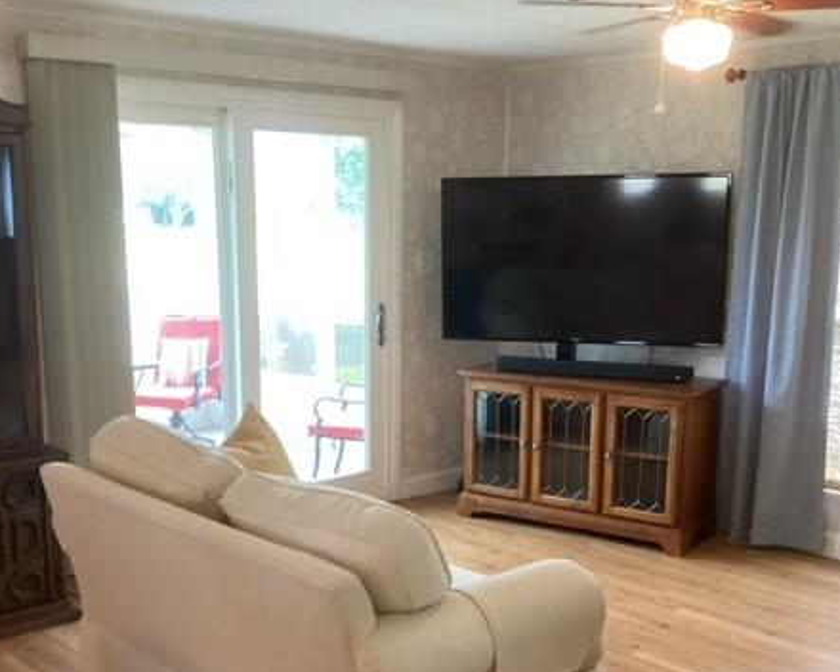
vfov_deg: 33.8
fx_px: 1094
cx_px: 410
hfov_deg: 42.0
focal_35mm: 44
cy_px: 452
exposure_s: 1/60
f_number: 2.4
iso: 160
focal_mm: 3.3
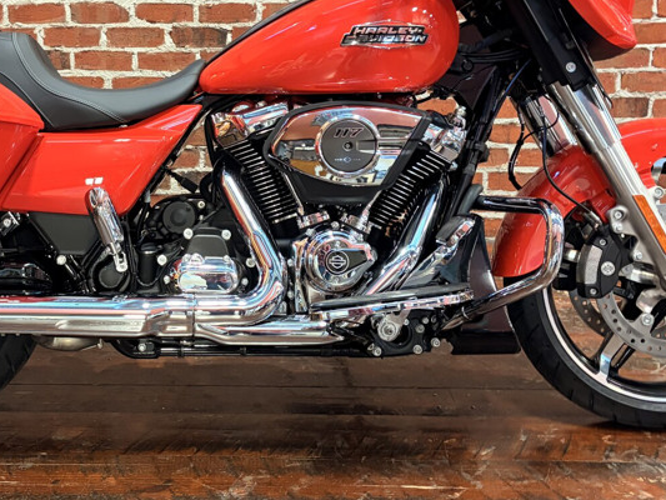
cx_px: 199
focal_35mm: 52
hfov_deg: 36.3
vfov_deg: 28.0
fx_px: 1001
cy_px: 190
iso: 400
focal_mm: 5.96
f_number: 1.6
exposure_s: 1/60
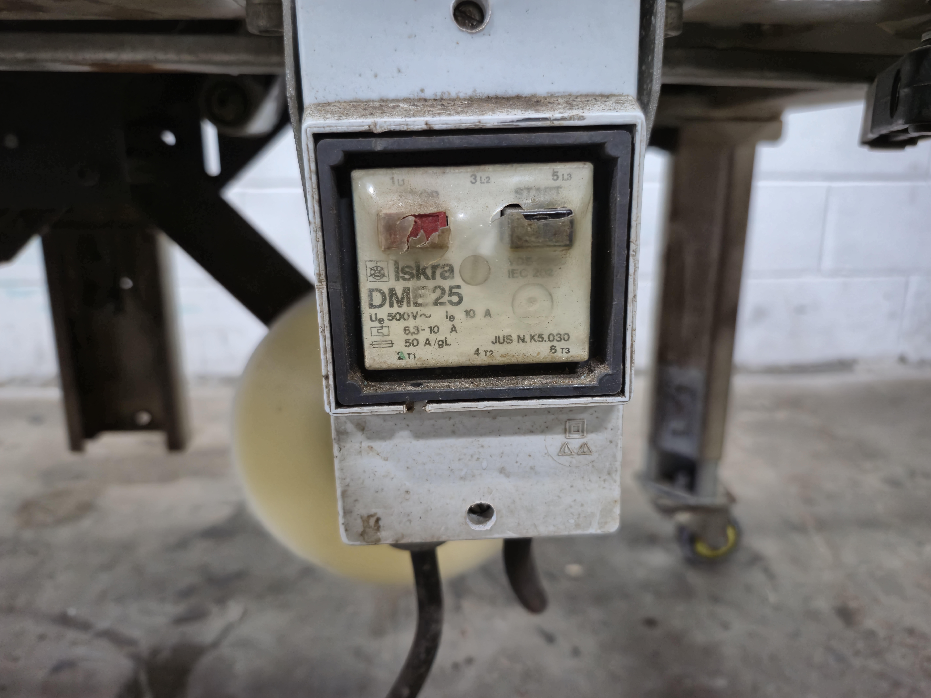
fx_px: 619
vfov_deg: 58.9
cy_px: 349
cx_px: 466
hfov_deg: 73.9
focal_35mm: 23
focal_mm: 5.4
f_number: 1.8
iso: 250
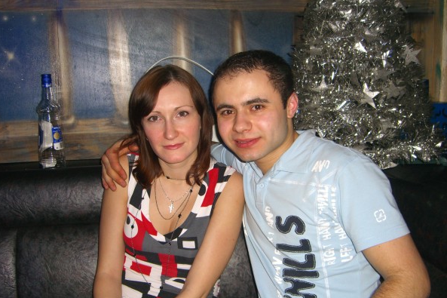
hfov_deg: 48.5
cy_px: 167
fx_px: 496
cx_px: 222
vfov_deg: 33.3
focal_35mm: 40
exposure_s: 1/60
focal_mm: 7.9
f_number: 2.8
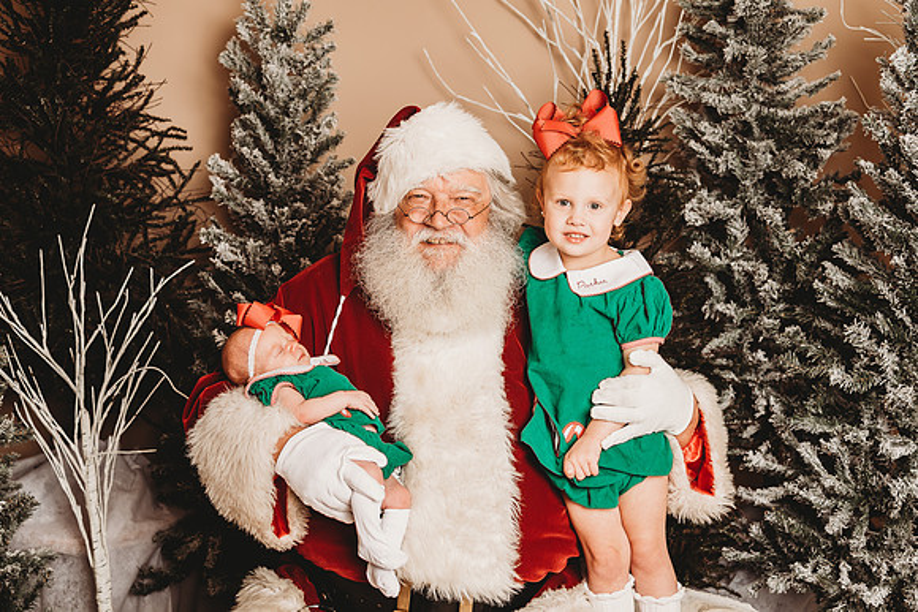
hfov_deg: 39.7
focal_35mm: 50
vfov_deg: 27.1
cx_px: 459
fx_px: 1272
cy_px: 306
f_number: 4
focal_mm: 48
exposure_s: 1/160
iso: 100
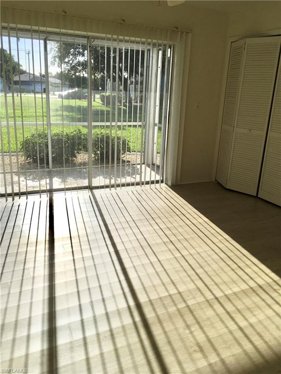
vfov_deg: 61.7
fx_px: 314
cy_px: 187
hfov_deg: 48.2
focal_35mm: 29
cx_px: 140
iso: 25
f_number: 2.2
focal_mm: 4.15
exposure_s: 1/1148
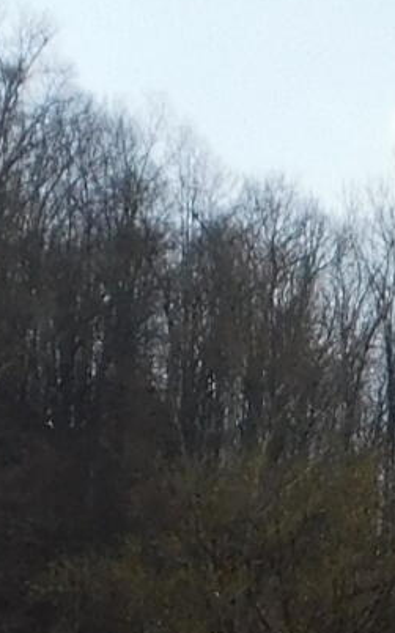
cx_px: 351
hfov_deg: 7.2
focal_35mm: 182
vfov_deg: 10.8
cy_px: 1131
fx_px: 3137
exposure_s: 1/640
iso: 125
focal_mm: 4
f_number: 6
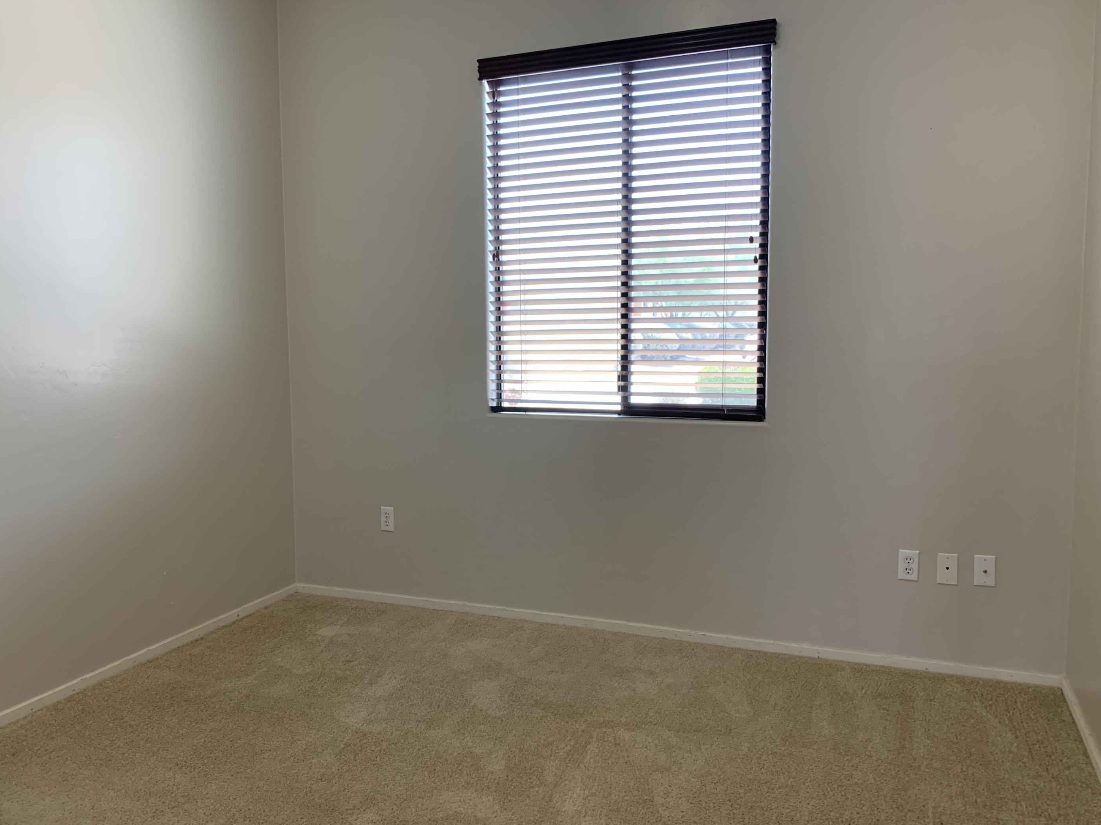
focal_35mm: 28
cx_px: 538
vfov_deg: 49.7
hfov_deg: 63.4
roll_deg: +0.1
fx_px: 890
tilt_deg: -4.3
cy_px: 412
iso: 100
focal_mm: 4.25
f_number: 1.8
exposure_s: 1/121
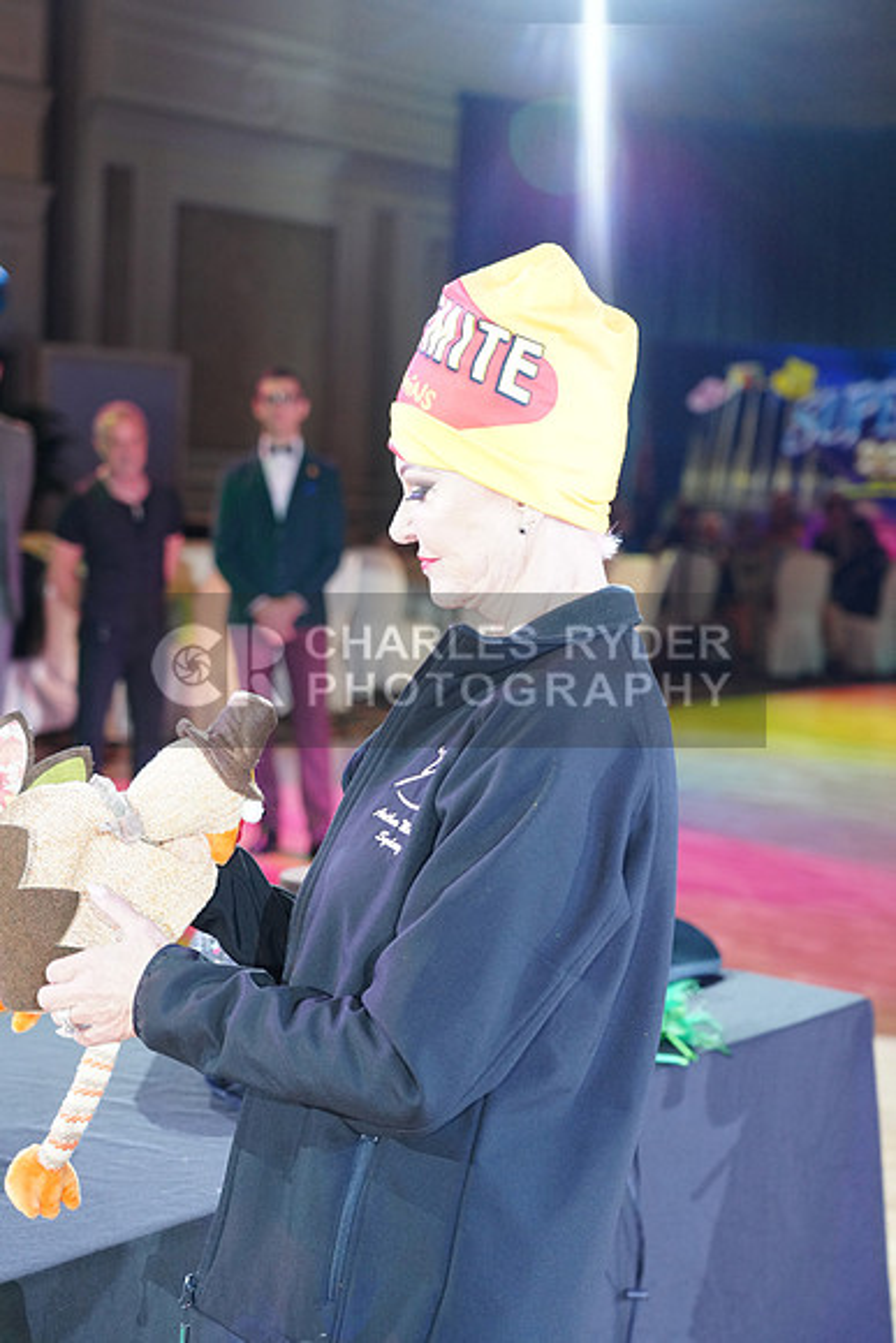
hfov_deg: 23.4
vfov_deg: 34.5
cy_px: 672
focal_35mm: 58
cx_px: 448
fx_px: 2164
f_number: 4
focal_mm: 58
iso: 2500
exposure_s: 1/250
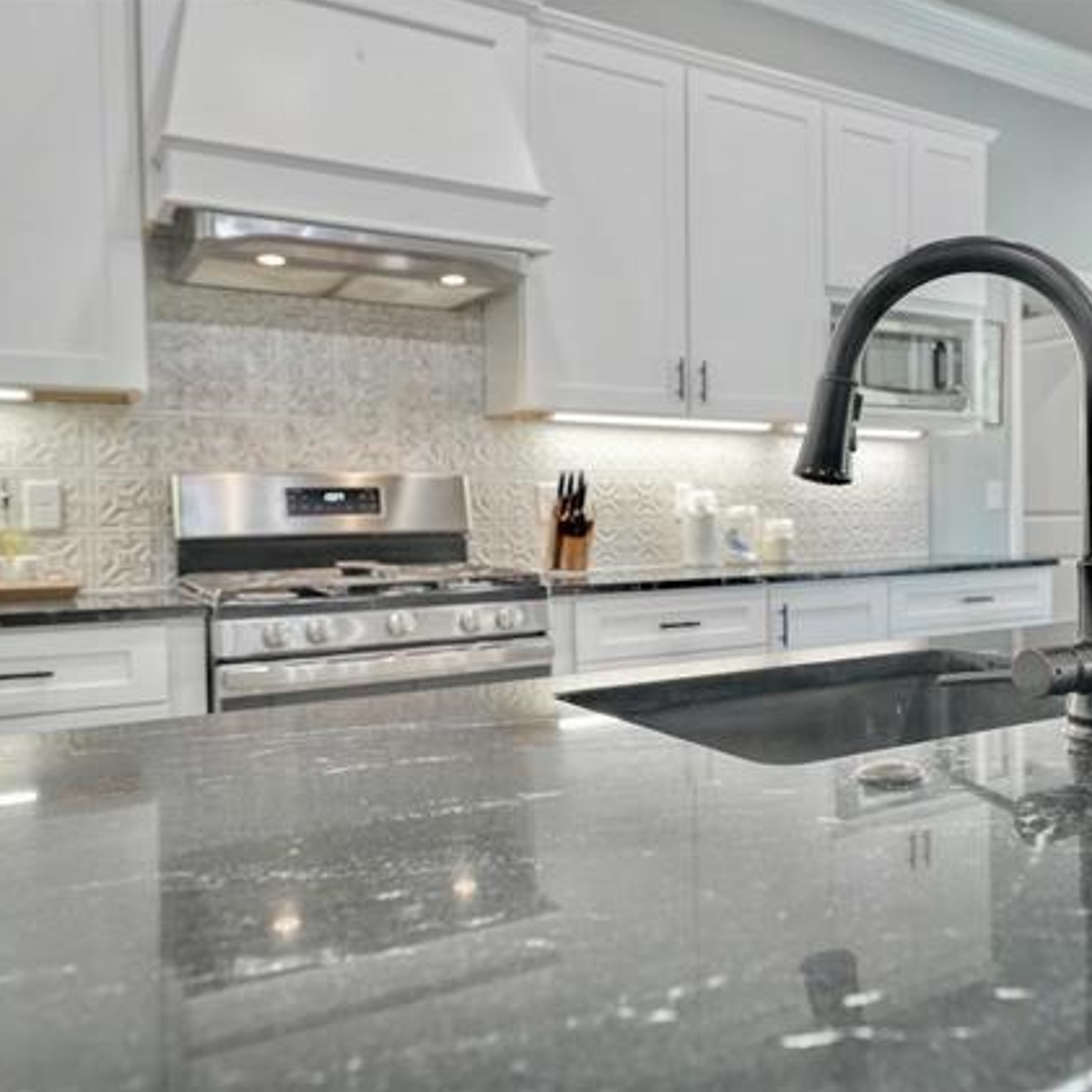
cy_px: 541
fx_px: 1106
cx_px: 763
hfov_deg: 51.2
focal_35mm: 31
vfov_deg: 52.5
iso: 800
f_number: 4
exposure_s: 1/6
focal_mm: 24
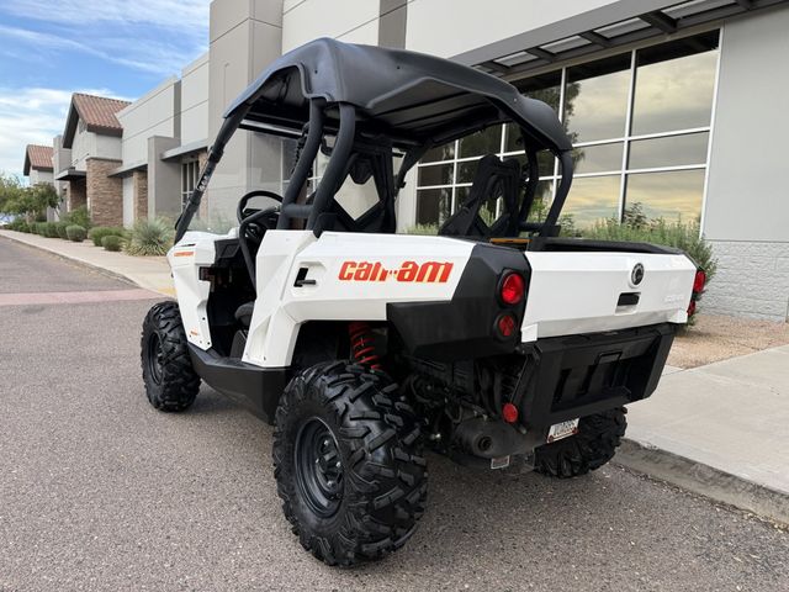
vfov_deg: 56.8
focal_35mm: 24
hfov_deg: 71.6
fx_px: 547
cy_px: 296
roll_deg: -2.7
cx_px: 394
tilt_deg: -7.2
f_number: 1.78
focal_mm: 6.76
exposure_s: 1/722
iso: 80
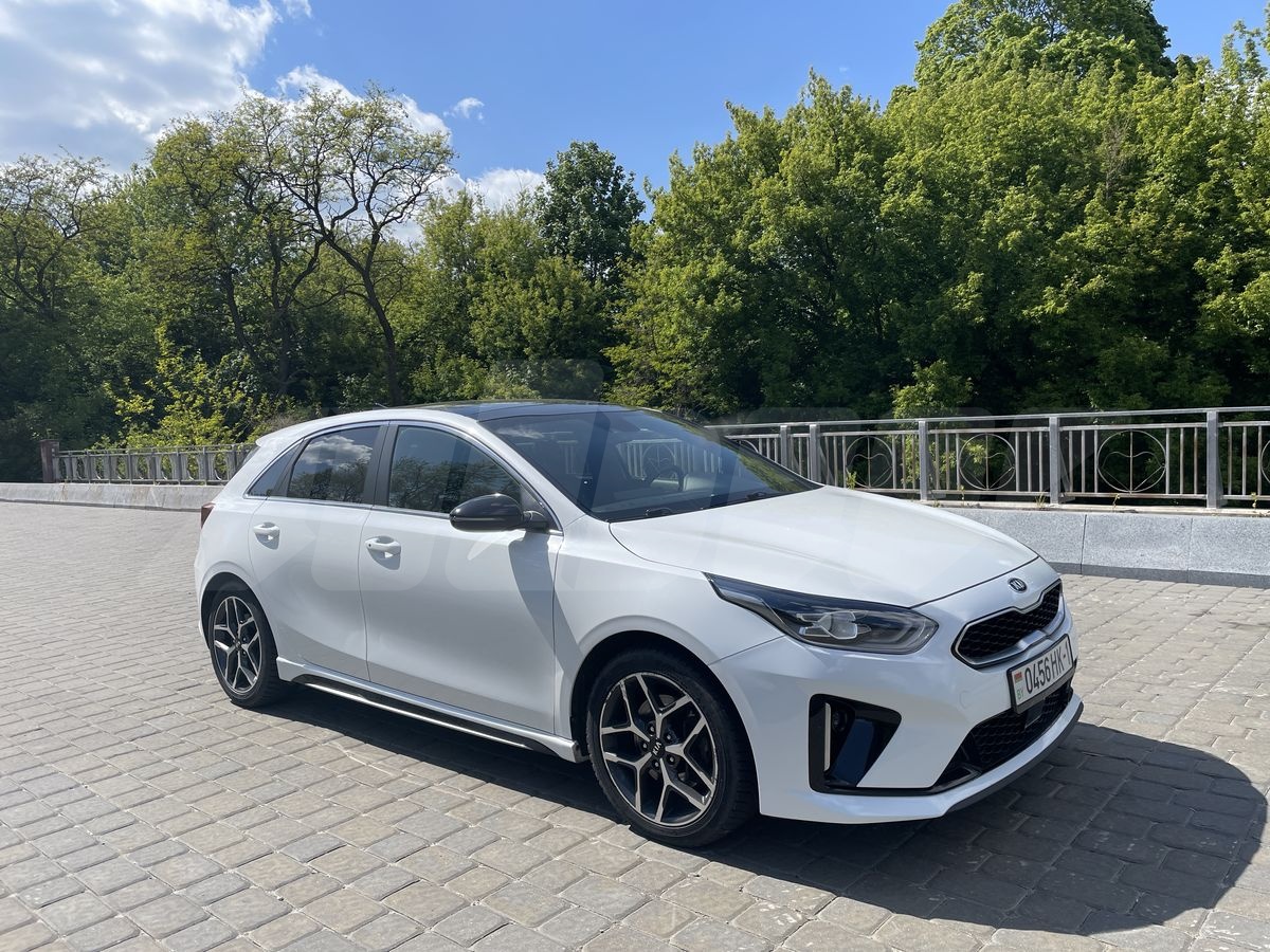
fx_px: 954
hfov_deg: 67.3
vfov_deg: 53.1
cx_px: 635
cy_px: 476
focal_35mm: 26
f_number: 1.6
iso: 32
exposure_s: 1/4132
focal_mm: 4.2
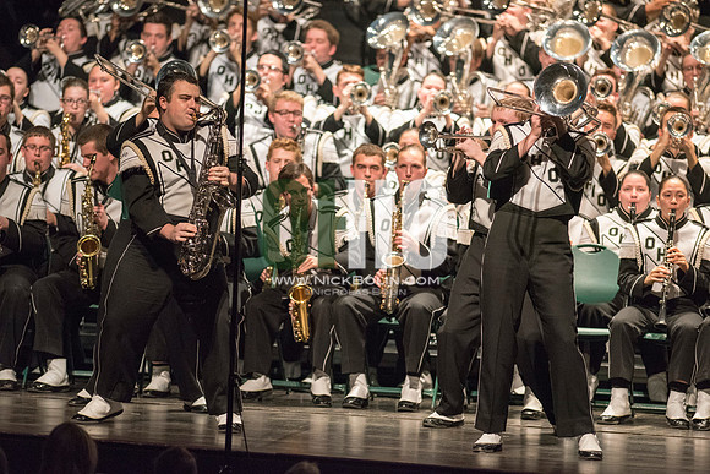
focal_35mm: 300
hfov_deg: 6.9
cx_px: 355
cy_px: 237
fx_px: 5918
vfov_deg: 4.6
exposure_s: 1/500
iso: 4000
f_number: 2.8
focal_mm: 300
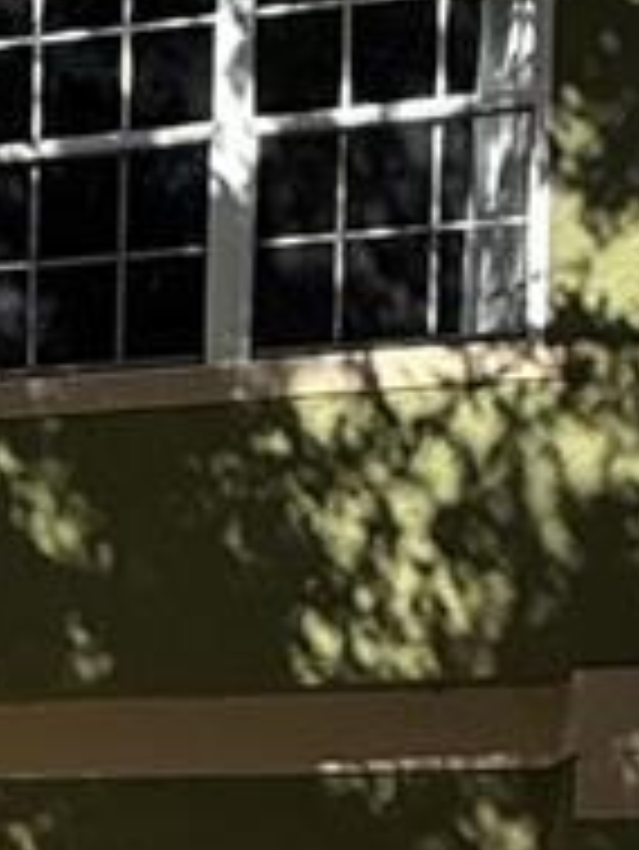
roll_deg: -1.2
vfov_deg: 19.7
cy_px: 1192
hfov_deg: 13.5
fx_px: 2188
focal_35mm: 89
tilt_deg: -1.0
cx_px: -738
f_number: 2.2
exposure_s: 1/1745
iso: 50
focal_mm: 2.22
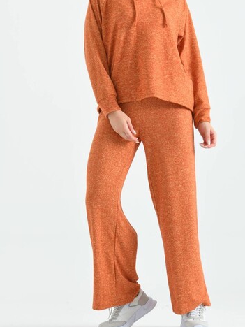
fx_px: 1236
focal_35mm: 131
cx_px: 151
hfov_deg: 11.3
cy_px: 124
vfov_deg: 15.0
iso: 100
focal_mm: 85
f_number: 5.6
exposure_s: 1/125
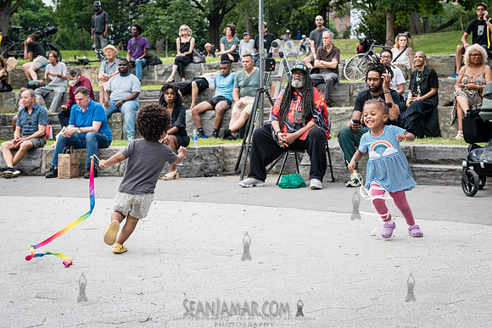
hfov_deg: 34.3
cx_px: 249
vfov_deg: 23.3
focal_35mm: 58
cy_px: 154
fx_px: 797
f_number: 4.5
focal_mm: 48
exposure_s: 1/1250
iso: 1000
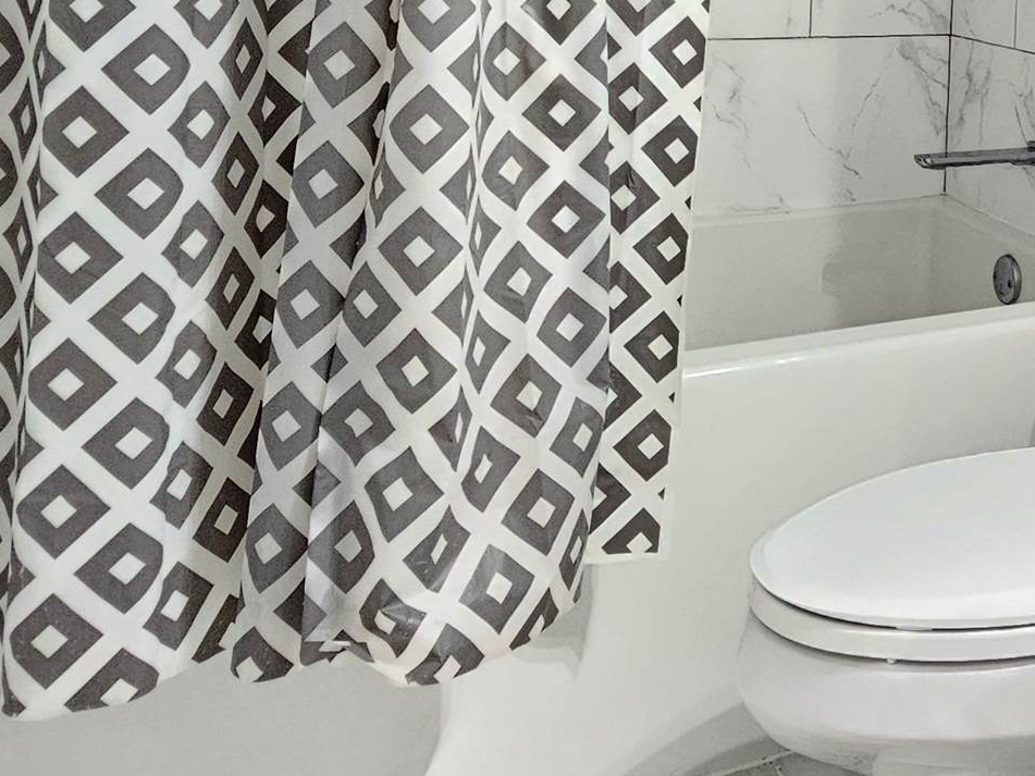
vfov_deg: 29.7
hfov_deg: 39.0
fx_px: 1256
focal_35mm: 42
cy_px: -143
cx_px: 1060
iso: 400
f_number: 2.2
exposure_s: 1/40
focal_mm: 2.2
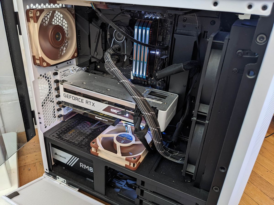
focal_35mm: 27
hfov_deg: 65.3
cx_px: 137
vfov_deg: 51.4
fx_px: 214
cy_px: 102
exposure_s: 1/24
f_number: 1.73
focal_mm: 4.38
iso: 214
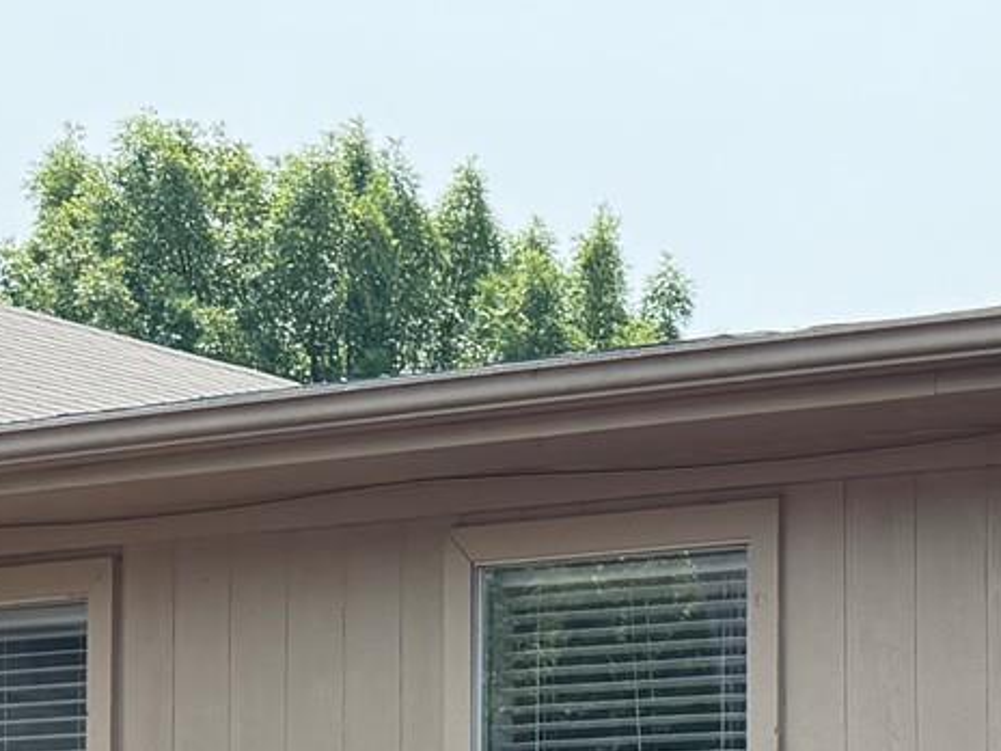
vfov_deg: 13.2
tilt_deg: +0.1
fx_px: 3065
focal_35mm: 106
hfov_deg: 15.6
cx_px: 1849
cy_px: 1103
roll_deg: +0.2
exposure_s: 1/2907
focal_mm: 6.76
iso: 100
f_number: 1.78
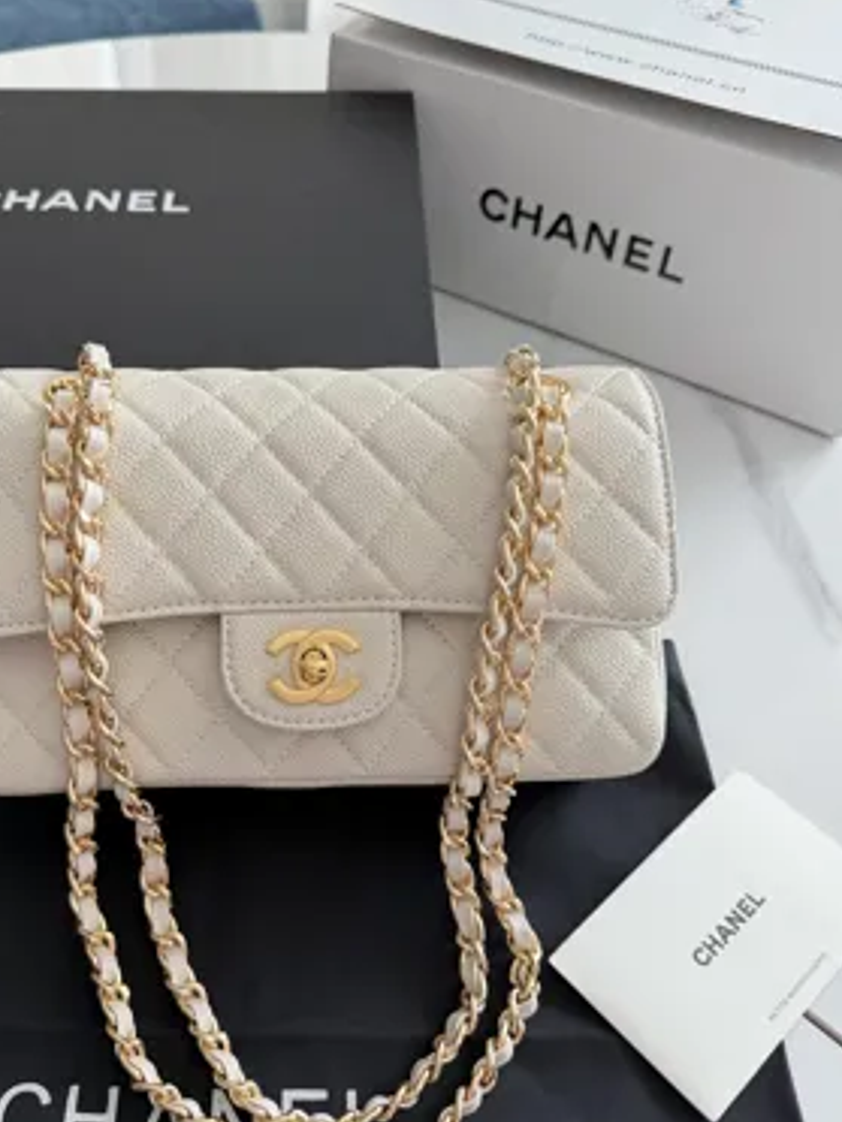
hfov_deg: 45.1
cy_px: 570
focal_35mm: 31
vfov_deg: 58.3
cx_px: 326
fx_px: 1005
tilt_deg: -49.3
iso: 200
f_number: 1.78
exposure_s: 1/86
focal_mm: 6.76
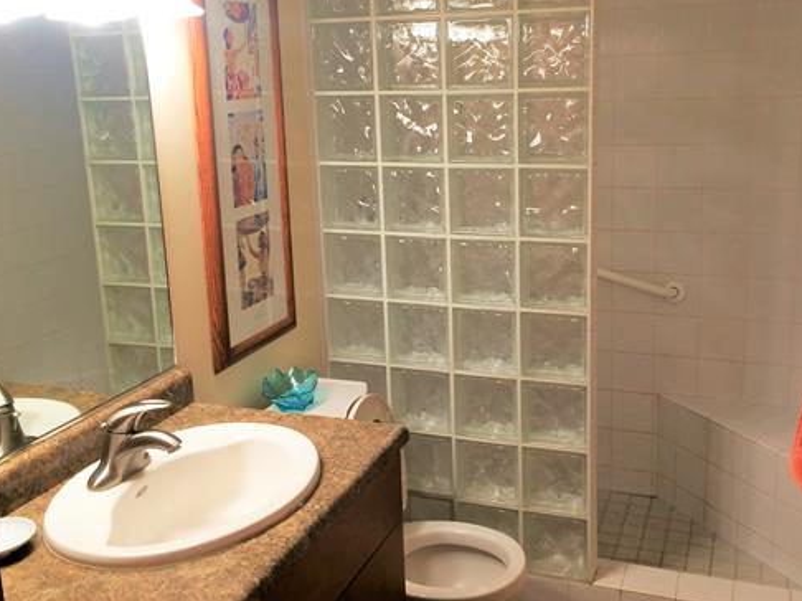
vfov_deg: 38.5
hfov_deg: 50.0
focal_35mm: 37
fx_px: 857
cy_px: 248
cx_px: 449
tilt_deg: -12.0
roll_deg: +3.2
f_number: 2.2
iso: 40
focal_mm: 4.15
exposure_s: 1/30
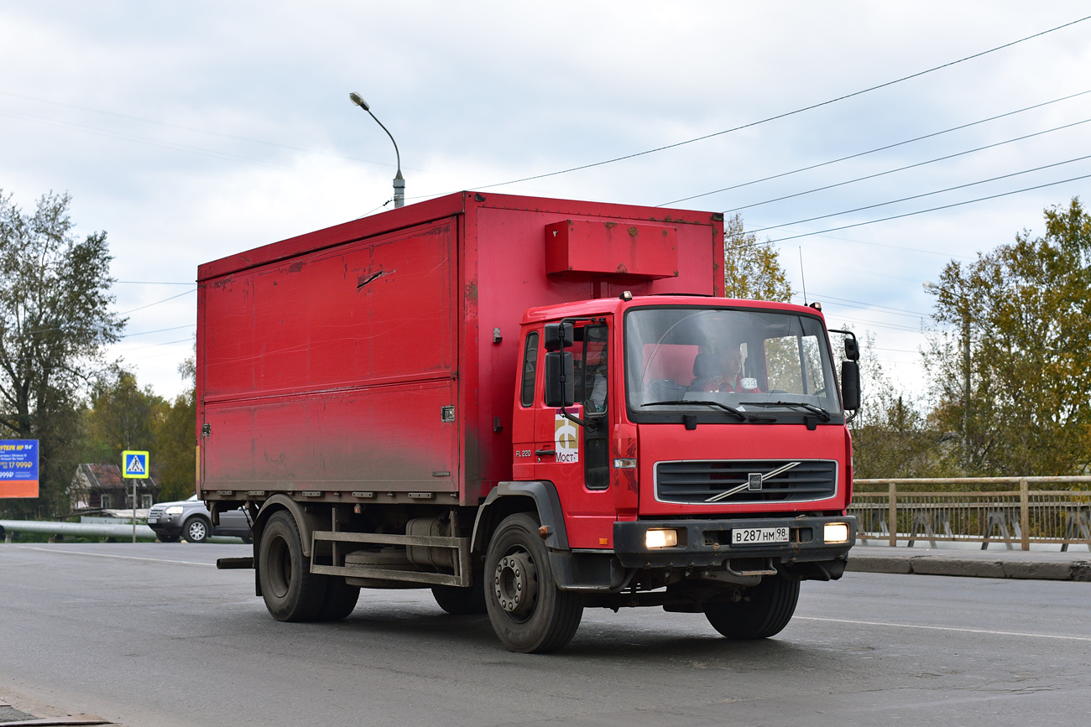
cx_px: 546
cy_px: 364
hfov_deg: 39.6
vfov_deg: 27.0
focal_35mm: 50
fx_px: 1515
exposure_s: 1/640
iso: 500
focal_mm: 50
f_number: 4
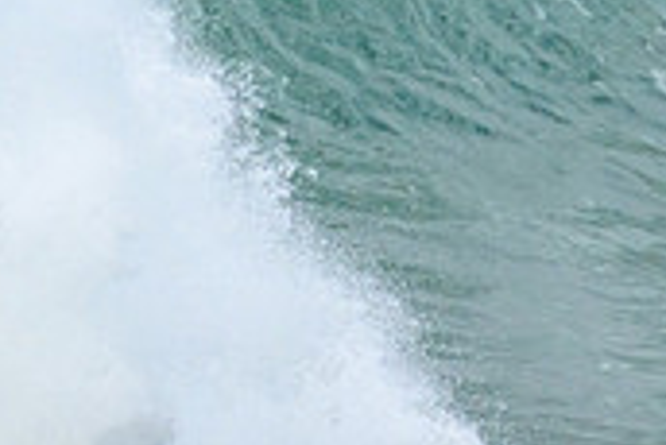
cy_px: -134
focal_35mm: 2693
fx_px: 49861
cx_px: 1014
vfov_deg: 0.5
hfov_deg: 0.8
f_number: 11
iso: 1800
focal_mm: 800
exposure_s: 1/2500
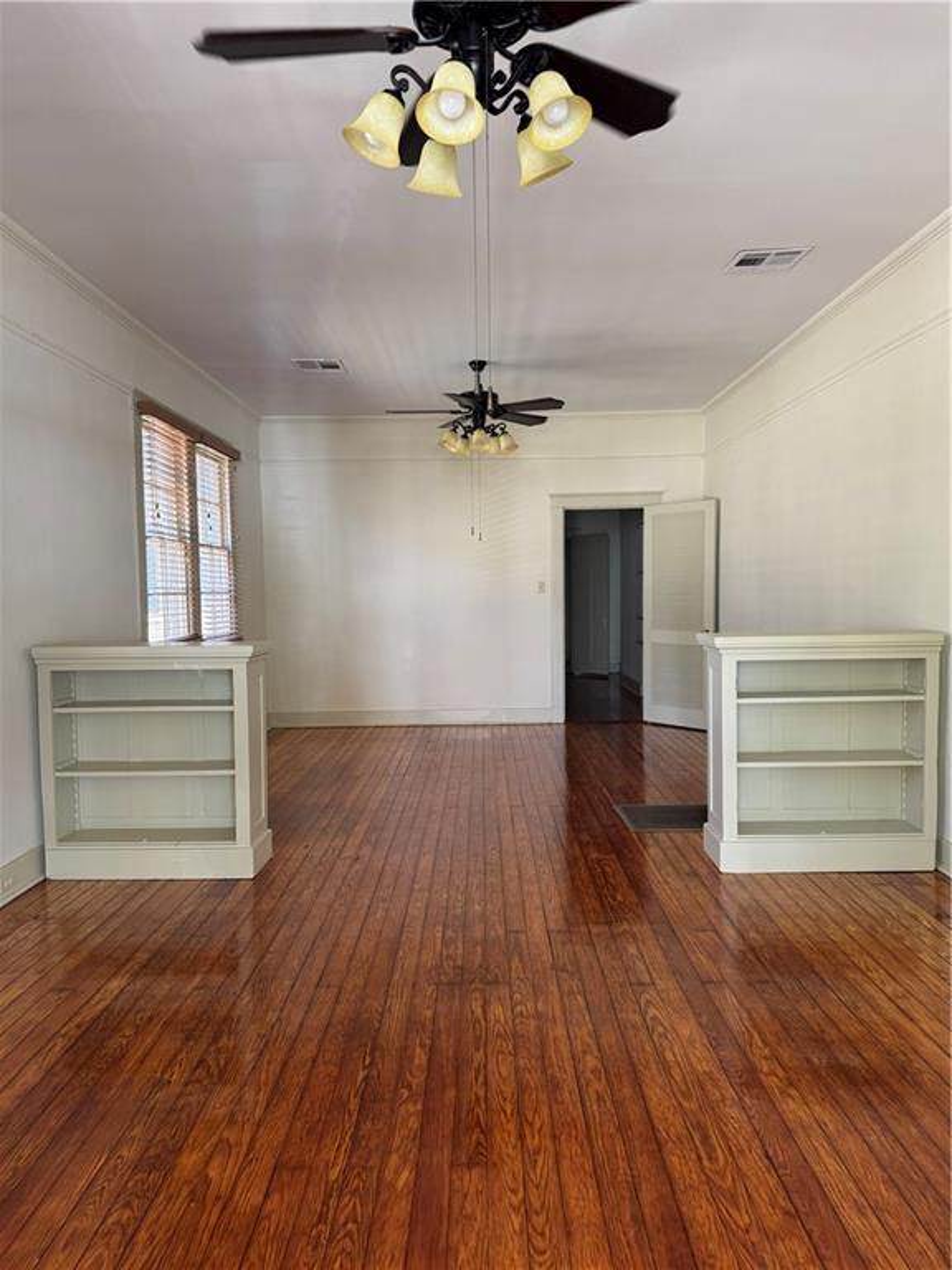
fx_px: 880
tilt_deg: -4.9
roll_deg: +1.0
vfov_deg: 71.6
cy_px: 635
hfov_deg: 56.8
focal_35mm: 24
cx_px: 476
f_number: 1.78
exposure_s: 1/113
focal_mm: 6.76
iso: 200
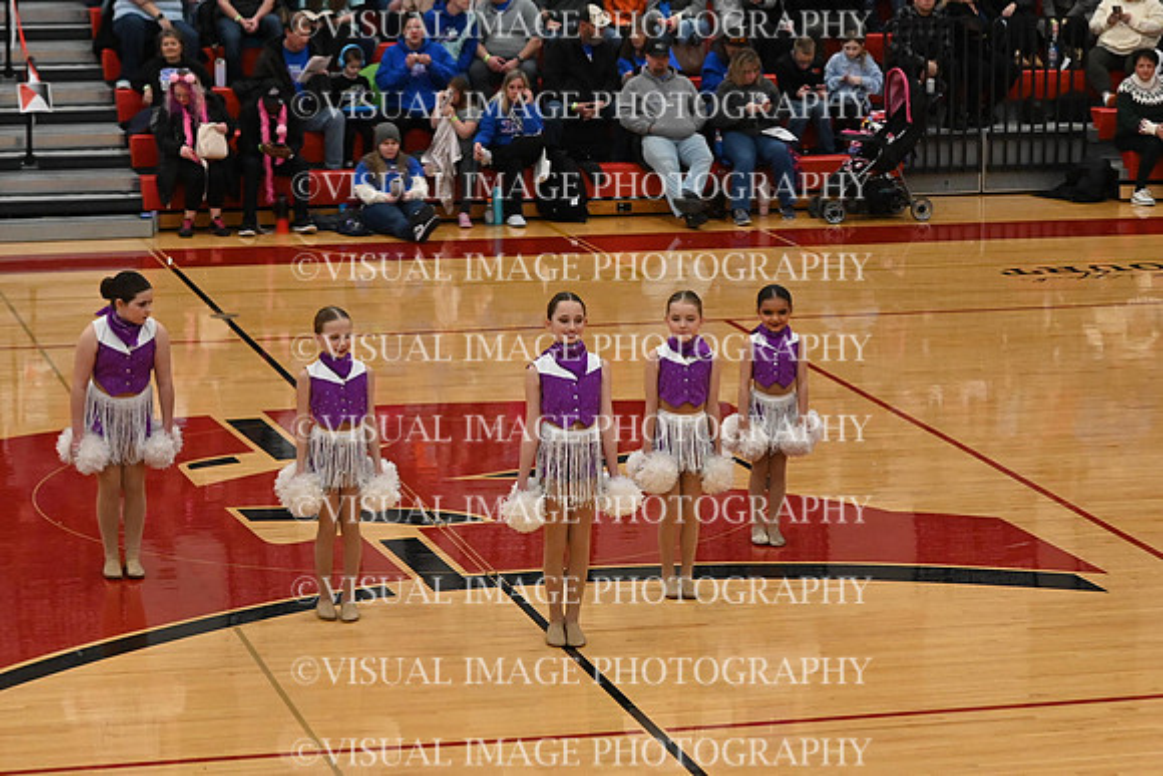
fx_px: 3393
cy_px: 388
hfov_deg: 19.5
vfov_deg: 13.0
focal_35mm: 105
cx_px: 582
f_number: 4
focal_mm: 70
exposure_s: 1/400
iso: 5000
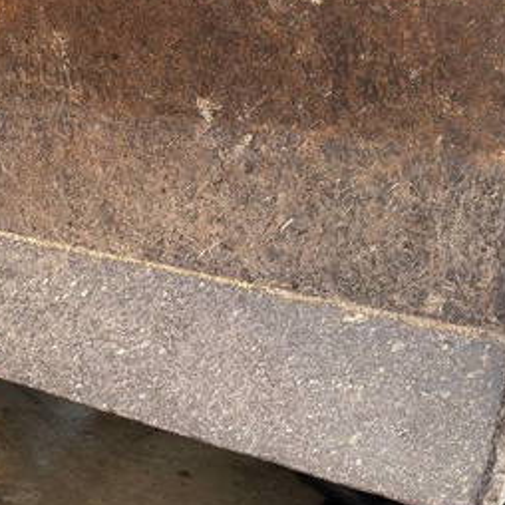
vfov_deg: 27.1
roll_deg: -0.8
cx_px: -39
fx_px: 1040
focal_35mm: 63
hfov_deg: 25.5
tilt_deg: -10.4
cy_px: 171
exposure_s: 1/417
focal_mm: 6.76
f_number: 1.78
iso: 80
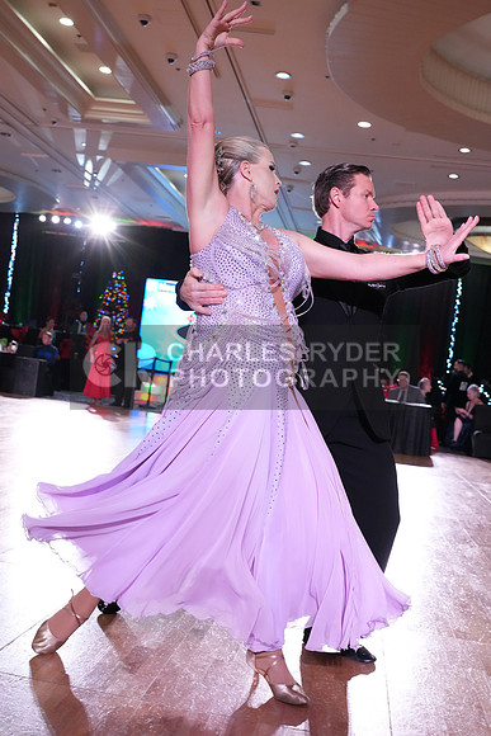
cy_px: 368
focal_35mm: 39
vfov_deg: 49.5
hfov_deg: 34.2
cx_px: 246
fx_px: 797
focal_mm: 39
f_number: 5
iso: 5000
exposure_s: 1/320
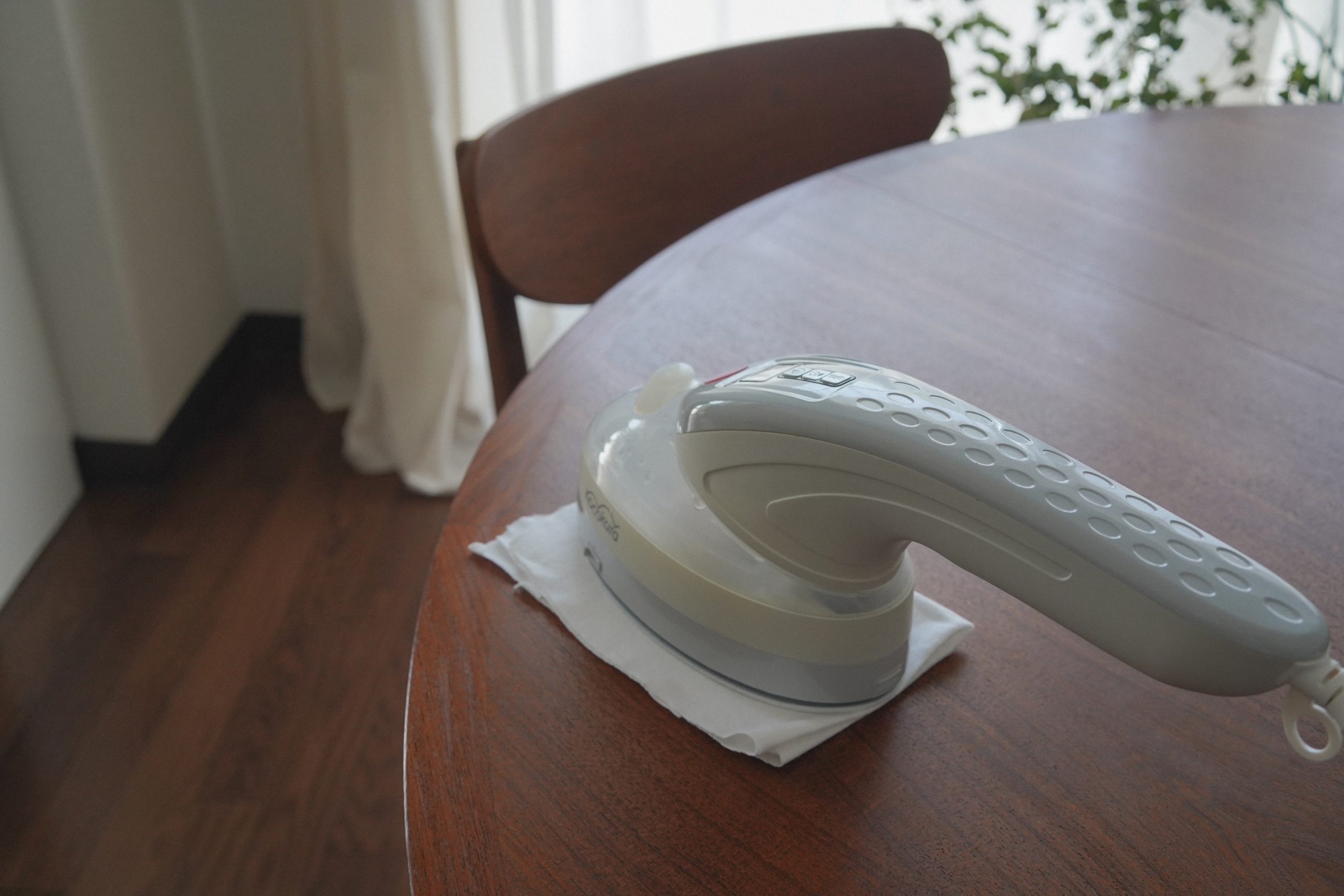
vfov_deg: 37.9
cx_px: 672
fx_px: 1307
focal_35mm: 35
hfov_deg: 54.4
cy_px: 448
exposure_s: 1/125
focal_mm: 35
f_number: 6.3
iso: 1600
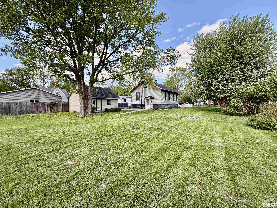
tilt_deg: -0.3
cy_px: 104
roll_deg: +1.3
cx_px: 138
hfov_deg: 102.1
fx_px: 112
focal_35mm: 14
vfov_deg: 85.7
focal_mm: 2.22
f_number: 2.2
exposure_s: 1/390
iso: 50
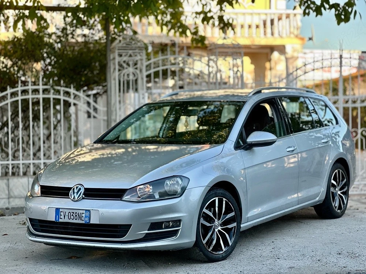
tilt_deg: -1.0
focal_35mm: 77
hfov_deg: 25.3
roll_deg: +1.3
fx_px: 814
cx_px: 183
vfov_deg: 19.1
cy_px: 137
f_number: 2.8
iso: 40
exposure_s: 1/121
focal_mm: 9
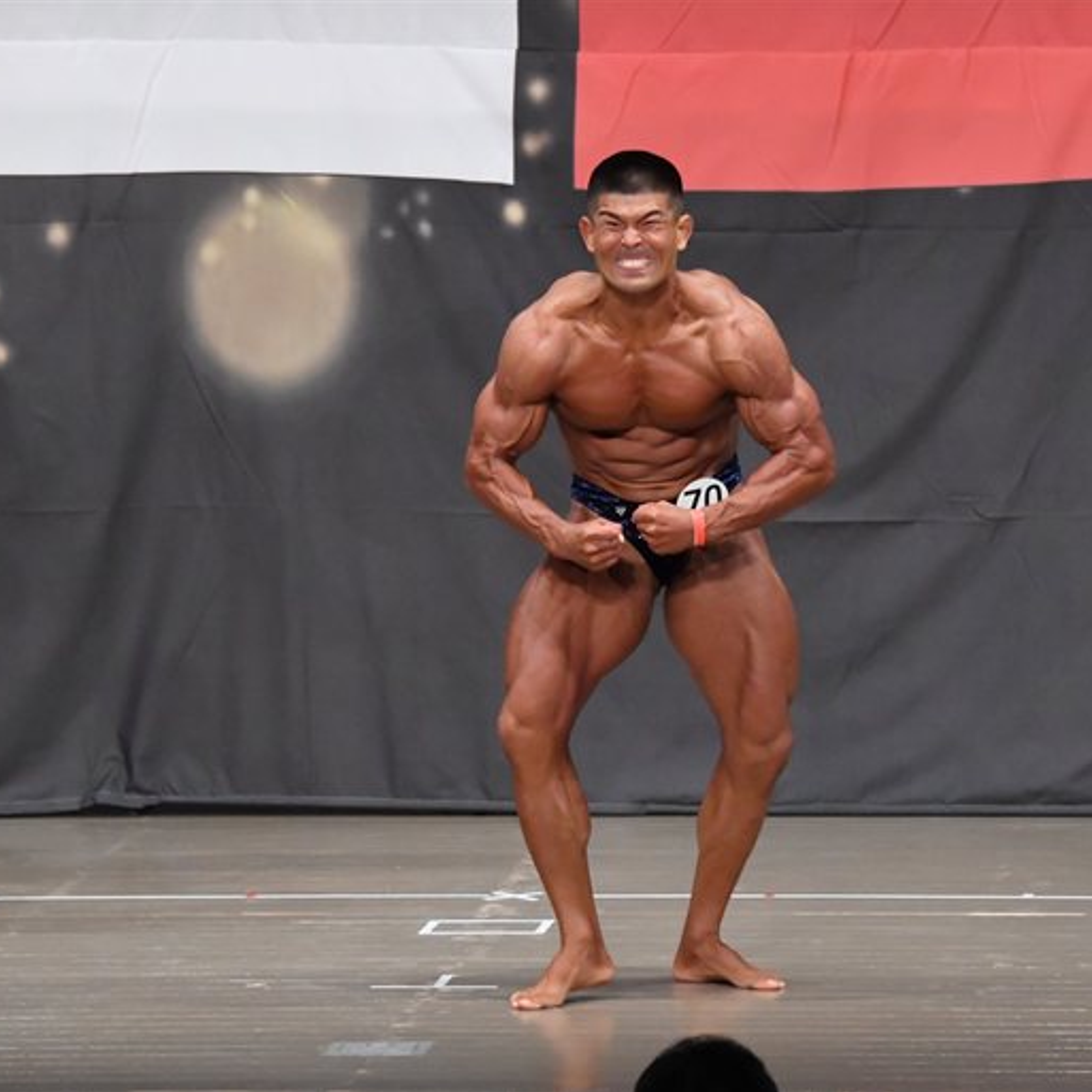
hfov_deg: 6.8
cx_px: 595
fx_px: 9244
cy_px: 547
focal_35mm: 259
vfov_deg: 6.8
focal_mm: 135
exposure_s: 1/400
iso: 6400
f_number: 5.6
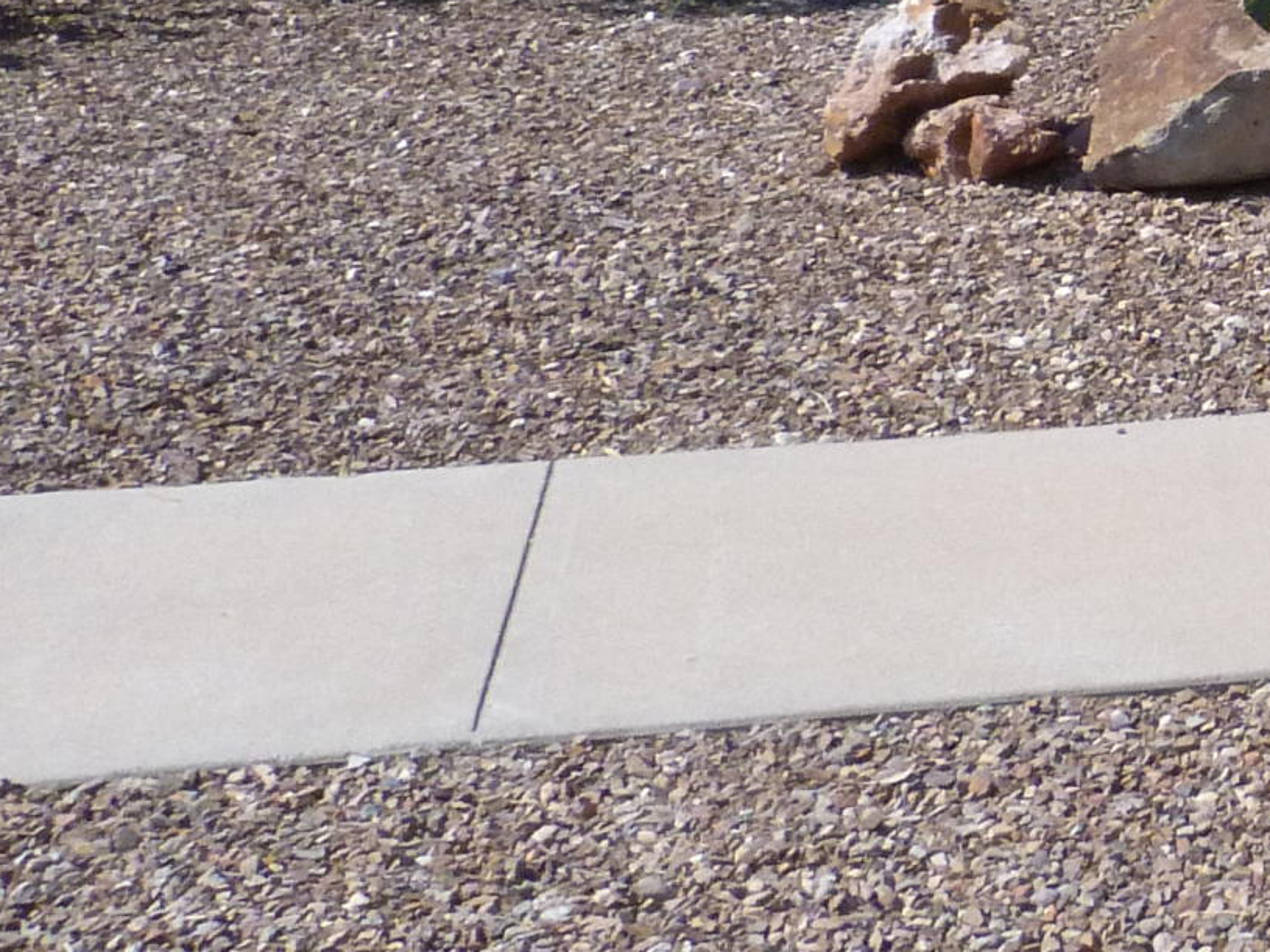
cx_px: 2085
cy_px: -361
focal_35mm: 92
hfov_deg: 18.1
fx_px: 3375
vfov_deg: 15.2
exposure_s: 1/640
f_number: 5.6
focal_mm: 4.5
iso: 200
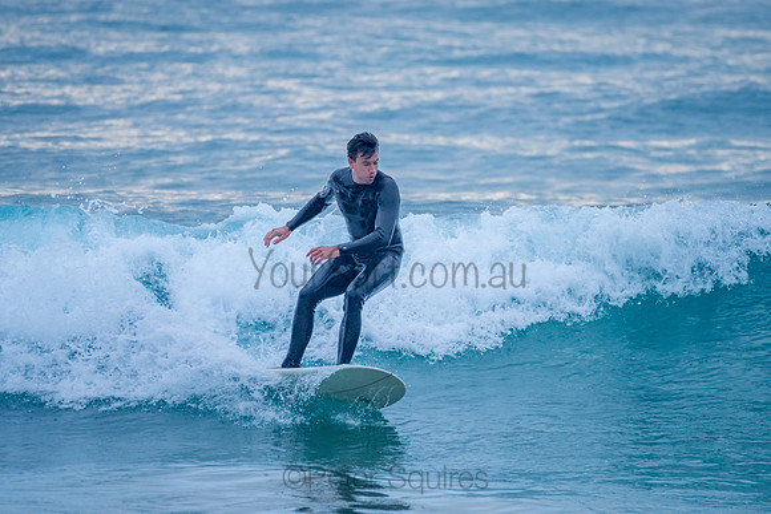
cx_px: 386
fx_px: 13134
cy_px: 261
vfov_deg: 2.2
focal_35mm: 613
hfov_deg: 3.4
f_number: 5.6
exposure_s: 1/640
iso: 500
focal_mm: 500
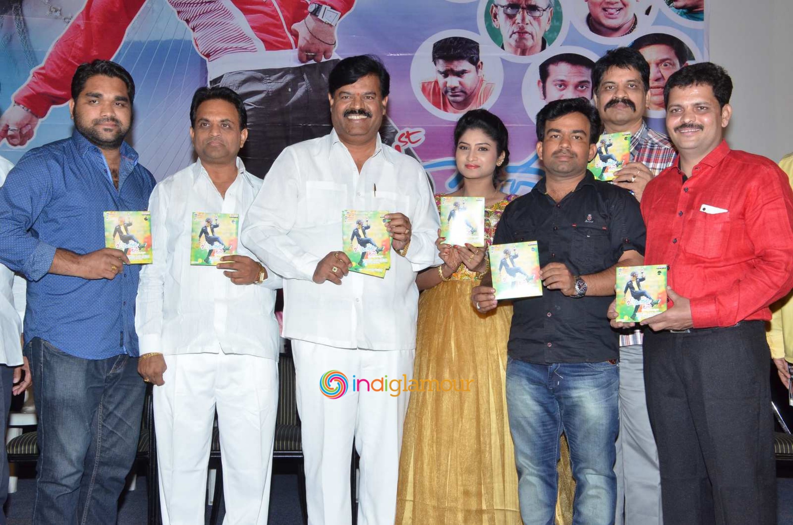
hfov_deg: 43.7
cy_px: 262
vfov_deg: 29.7
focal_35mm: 45
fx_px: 989
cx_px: 396
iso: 1250
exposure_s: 1/125
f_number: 9
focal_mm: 30
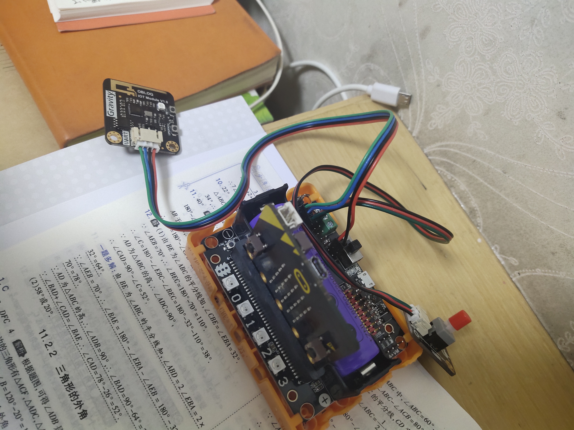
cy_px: 215
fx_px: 415
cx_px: 287
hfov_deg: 69.4
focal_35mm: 25
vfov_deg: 54.9
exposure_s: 1/50
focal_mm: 4.71
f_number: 1.8
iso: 256
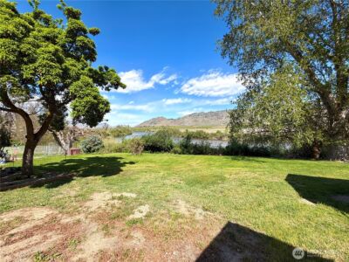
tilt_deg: +0.0
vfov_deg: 85.7
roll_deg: +1.5
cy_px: 131
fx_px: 141
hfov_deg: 102.1
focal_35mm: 14
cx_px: 174
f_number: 2.2
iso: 25
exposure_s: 1/770
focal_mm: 2.22
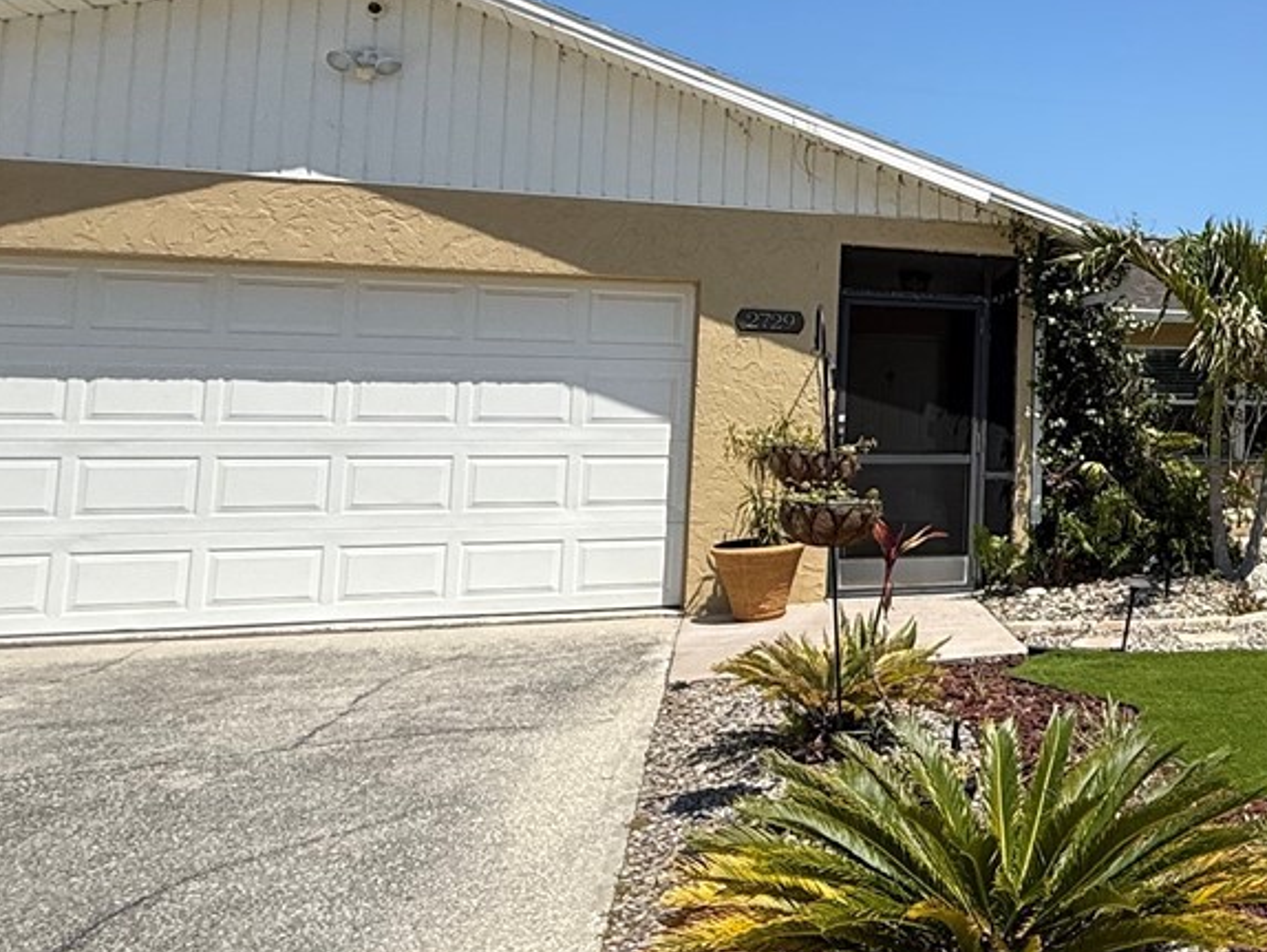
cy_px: 329
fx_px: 1428
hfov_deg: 36.9
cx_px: 1510
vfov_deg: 36.5
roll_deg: +0.4
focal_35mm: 39
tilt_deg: +5.0
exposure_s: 1/1795
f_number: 2.2
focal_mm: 2.22
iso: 50
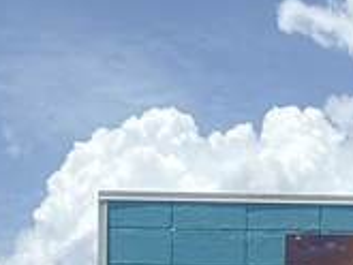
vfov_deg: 6.8
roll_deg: +0.2
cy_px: 701
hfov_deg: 9.5
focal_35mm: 202
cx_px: 520
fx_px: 2061
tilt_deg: +2.1
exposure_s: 1/5882
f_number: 1.5
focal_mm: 5.7
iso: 50
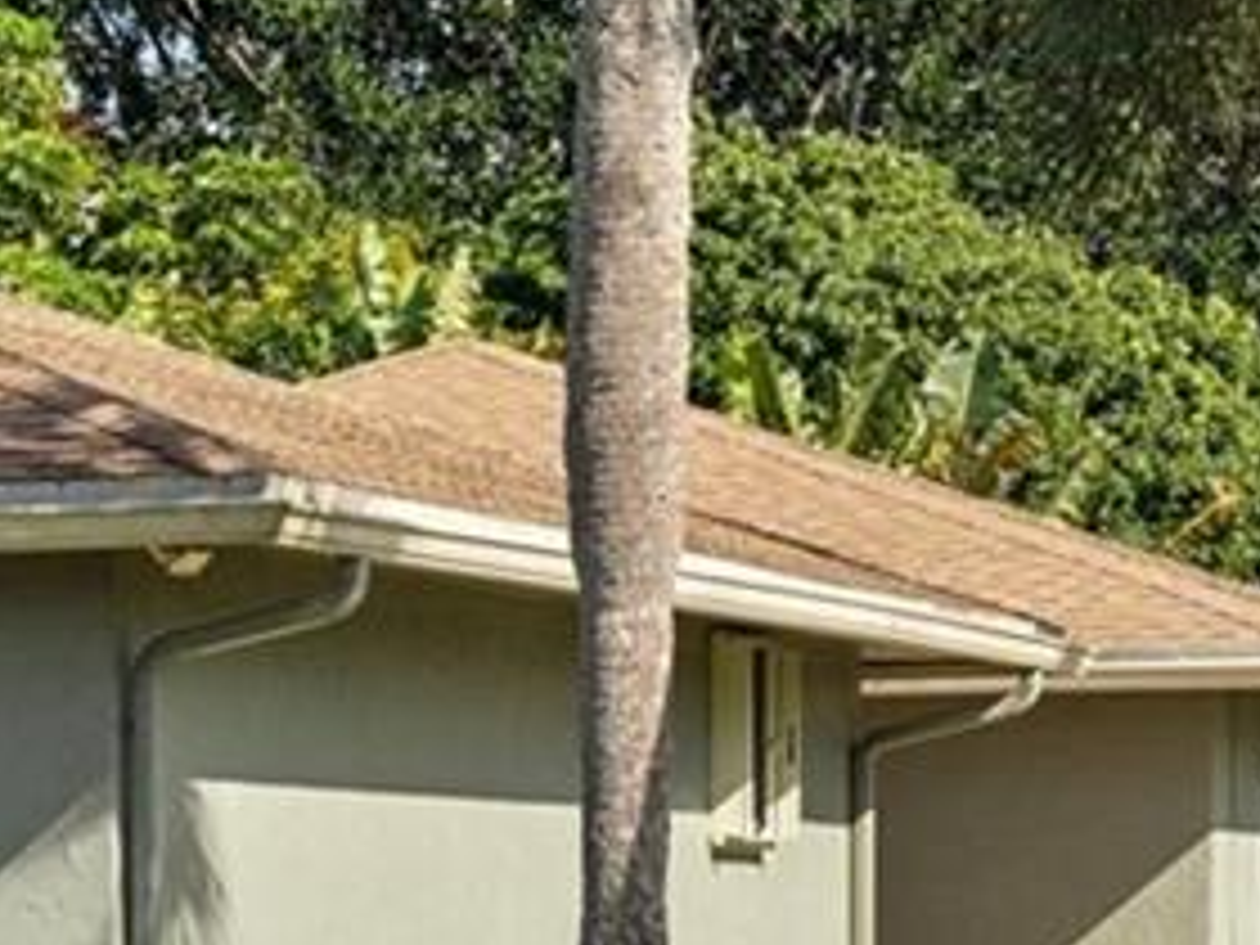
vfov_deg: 7.7
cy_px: 1192
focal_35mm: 192
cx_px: -1233
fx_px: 6989
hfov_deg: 9.6
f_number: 8
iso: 100
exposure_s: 1/250
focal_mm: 35
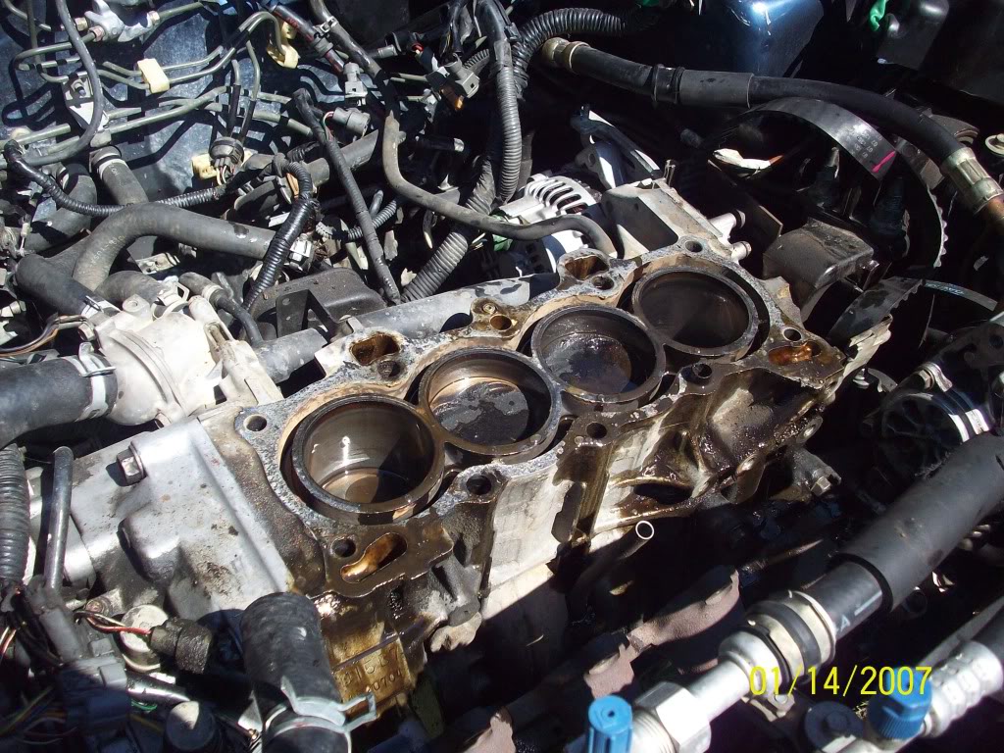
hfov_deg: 50.1
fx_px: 1073
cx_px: 502
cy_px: 376
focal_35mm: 37
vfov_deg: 38.7
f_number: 2.8
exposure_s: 1/683
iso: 80
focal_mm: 6.2
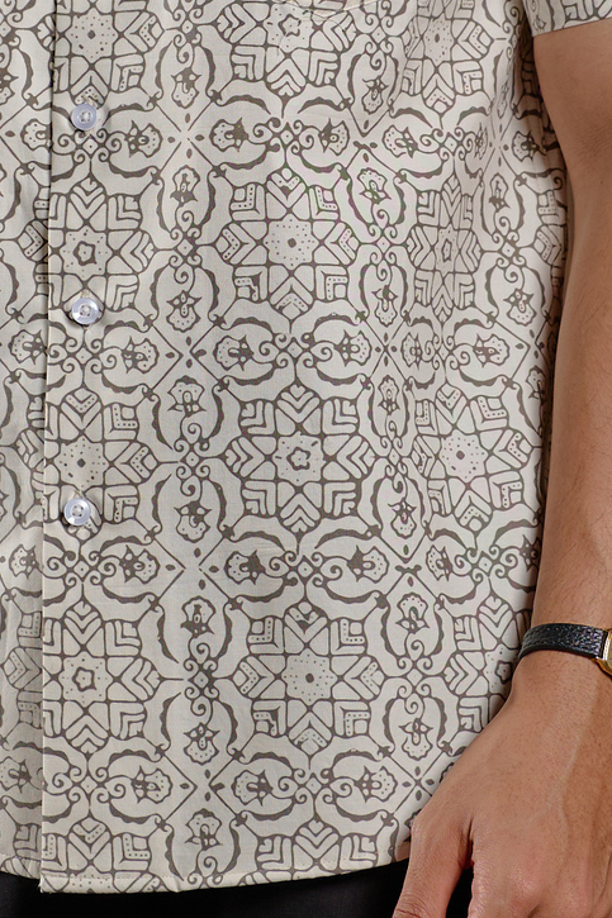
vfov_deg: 11.5
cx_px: 222
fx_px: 4541
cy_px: 120
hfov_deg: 7.7
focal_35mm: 178
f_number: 4
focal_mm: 43
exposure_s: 1/160
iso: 250
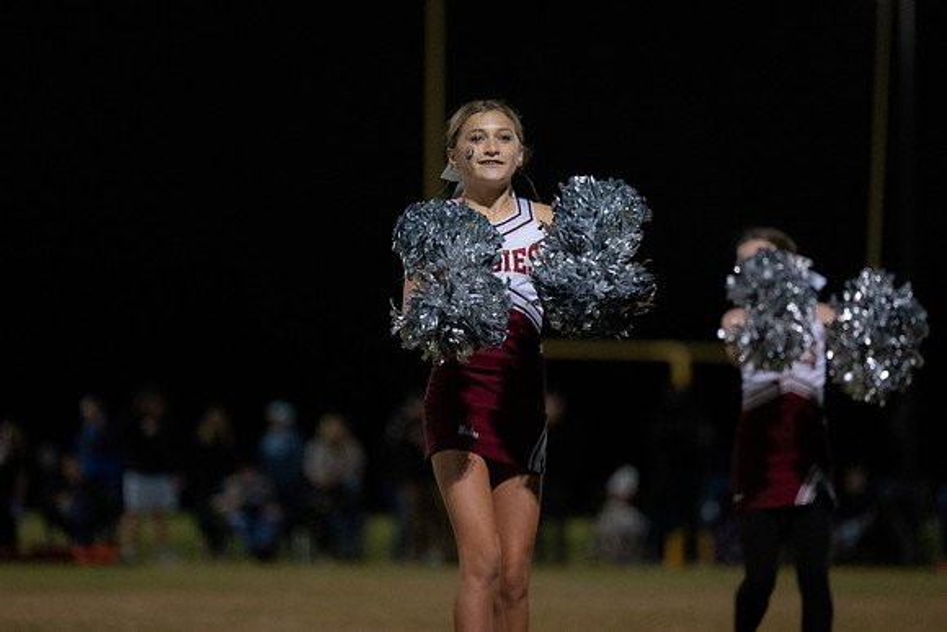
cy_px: 316
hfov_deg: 10.7
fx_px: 5037
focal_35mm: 191
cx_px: 474
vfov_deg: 7.2
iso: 8000
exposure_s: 1/800
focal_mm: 178
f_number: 2.8
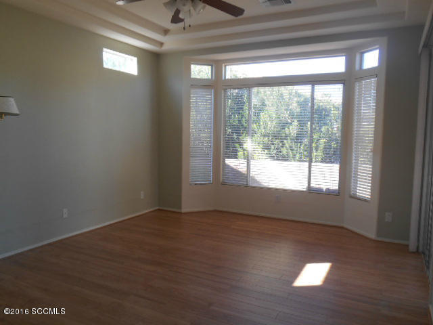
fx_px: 325
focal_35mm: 26
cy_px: 162
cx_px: 216
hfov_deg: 67.3
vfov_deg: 53.1
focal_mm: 4.7
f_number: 3.4
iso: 80
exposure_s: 1/50
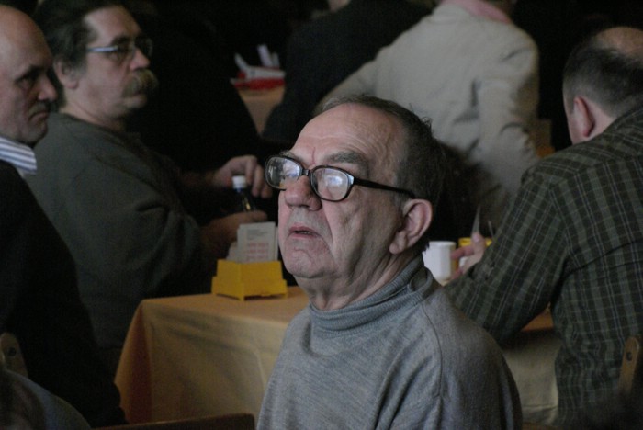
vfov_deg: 5.7
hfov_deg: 8.6
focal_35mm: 240
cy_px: 215
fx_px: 4290
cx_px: 322
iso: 1600
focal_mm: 160
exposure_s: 1/25
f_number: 13
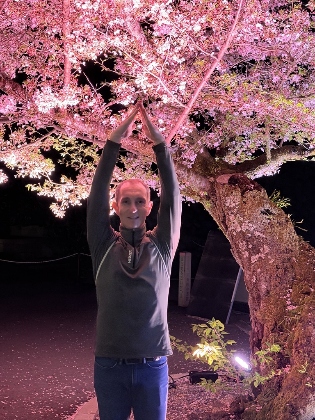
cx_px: 158
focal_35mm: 48
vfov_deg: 39.7
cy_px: 210
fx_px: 582
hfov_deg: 30.3
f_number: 1.78
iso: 800
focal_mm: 6.76
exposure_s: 1/15
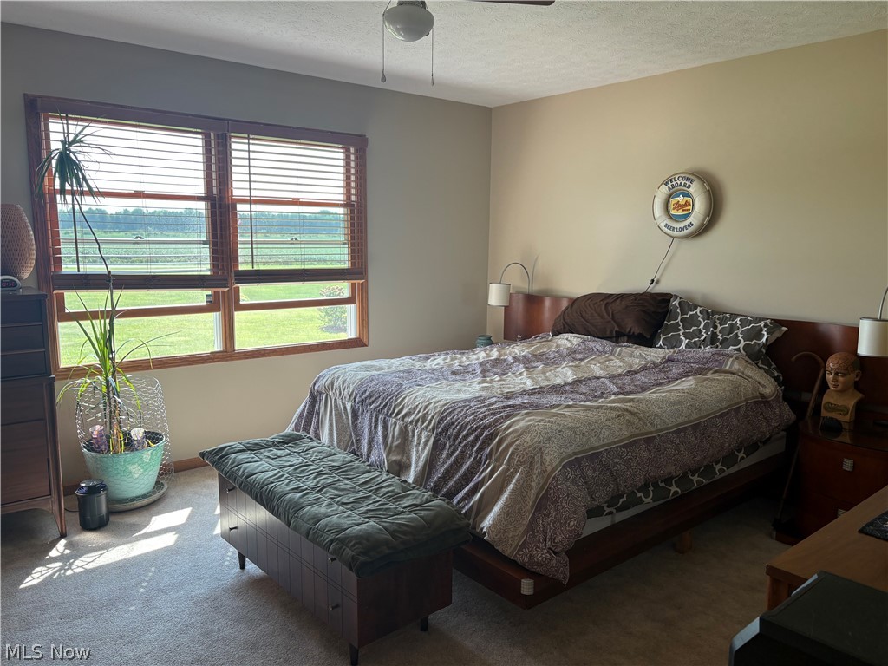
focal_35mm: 26
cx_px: 444
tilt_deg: -7.6
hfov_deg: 67.3
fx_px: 667
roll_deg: -0.9
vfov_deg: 53.1
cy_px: 333
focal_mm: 5.96
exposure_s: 1/121
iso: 50
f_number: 1.6
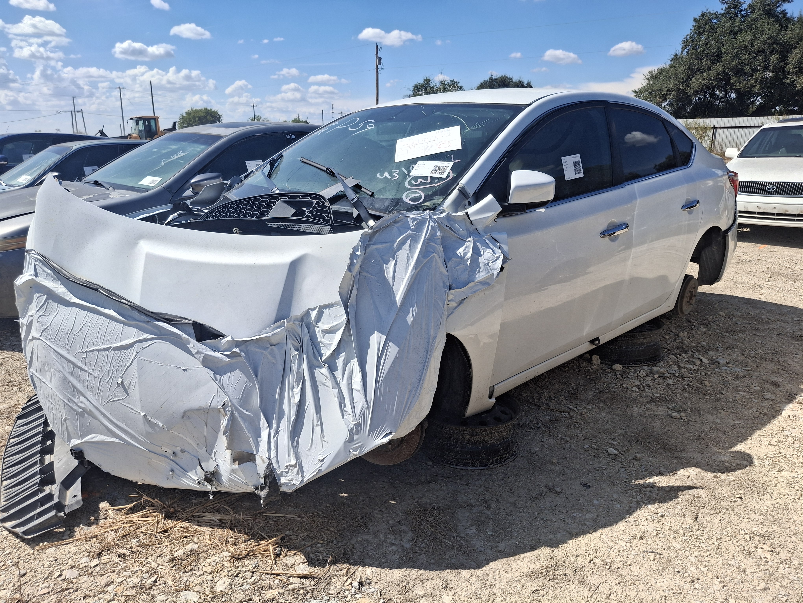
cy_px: 302
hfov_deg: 69.4
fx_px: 580
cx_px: 402
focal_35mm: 25
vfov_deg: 54.9
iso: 32
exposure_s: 1/2375
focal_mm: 4.69
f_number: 1.8
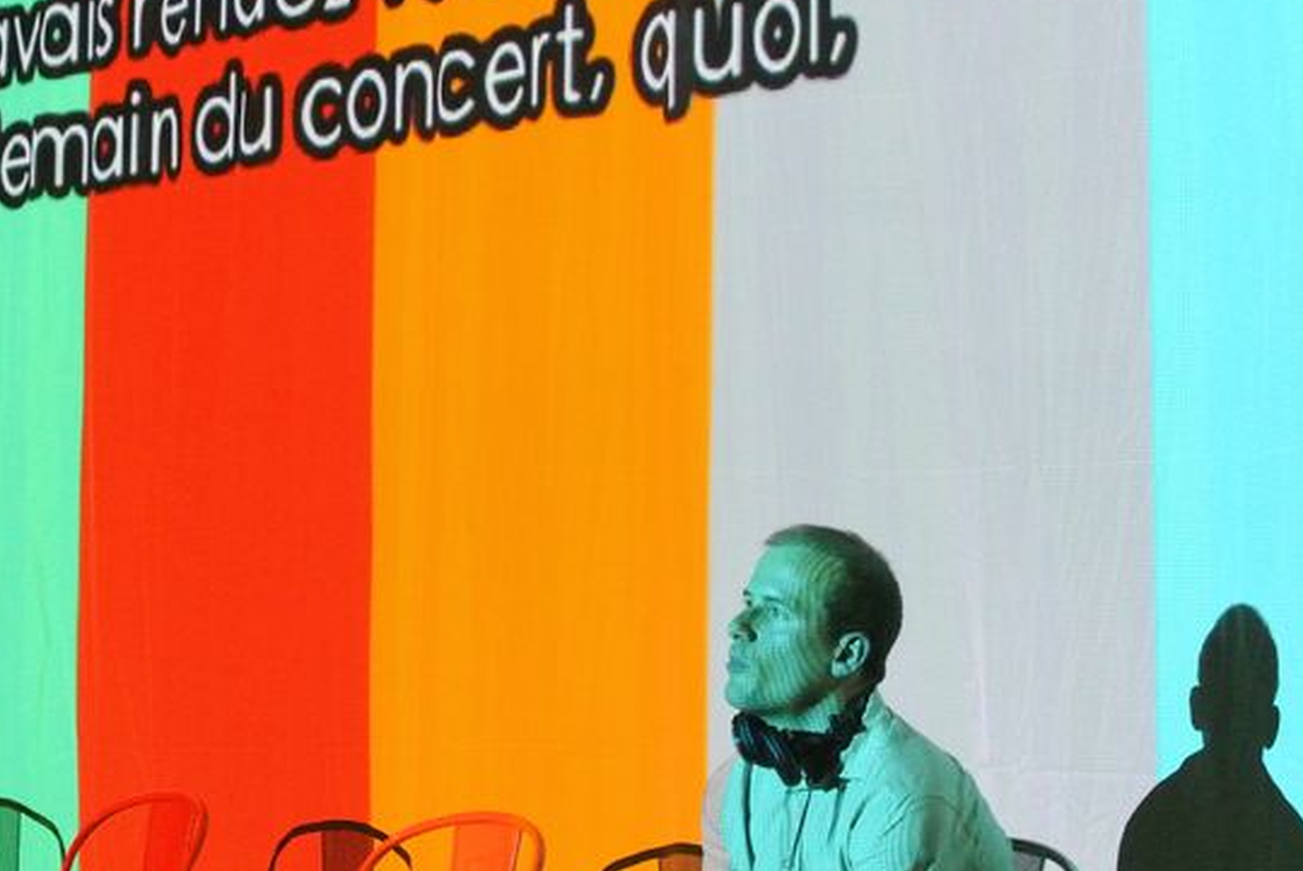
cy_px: 339
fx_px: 4347
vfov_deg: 11.4
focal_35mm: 120
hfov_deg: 17.0
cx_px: 770
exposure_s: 1/30
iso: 3200
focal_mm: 30
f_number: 3.8
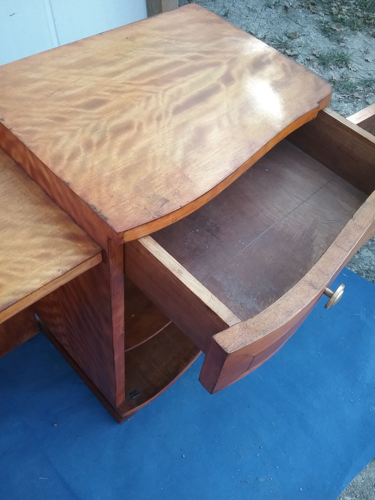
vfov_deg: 58.4
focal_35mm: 31
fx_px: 448
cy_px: 250
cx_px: 188
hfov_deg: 45.4
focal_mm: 3.3
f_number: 2.2
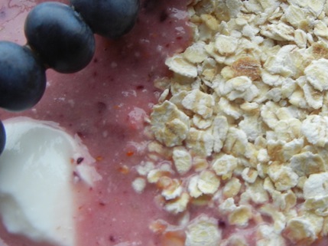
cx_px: 220
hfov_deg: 34.0
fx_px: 530
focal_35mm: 56
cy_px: 107
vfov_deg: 26.0
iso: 164
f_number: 3.5
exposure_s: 1/30.3
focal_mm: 5.4
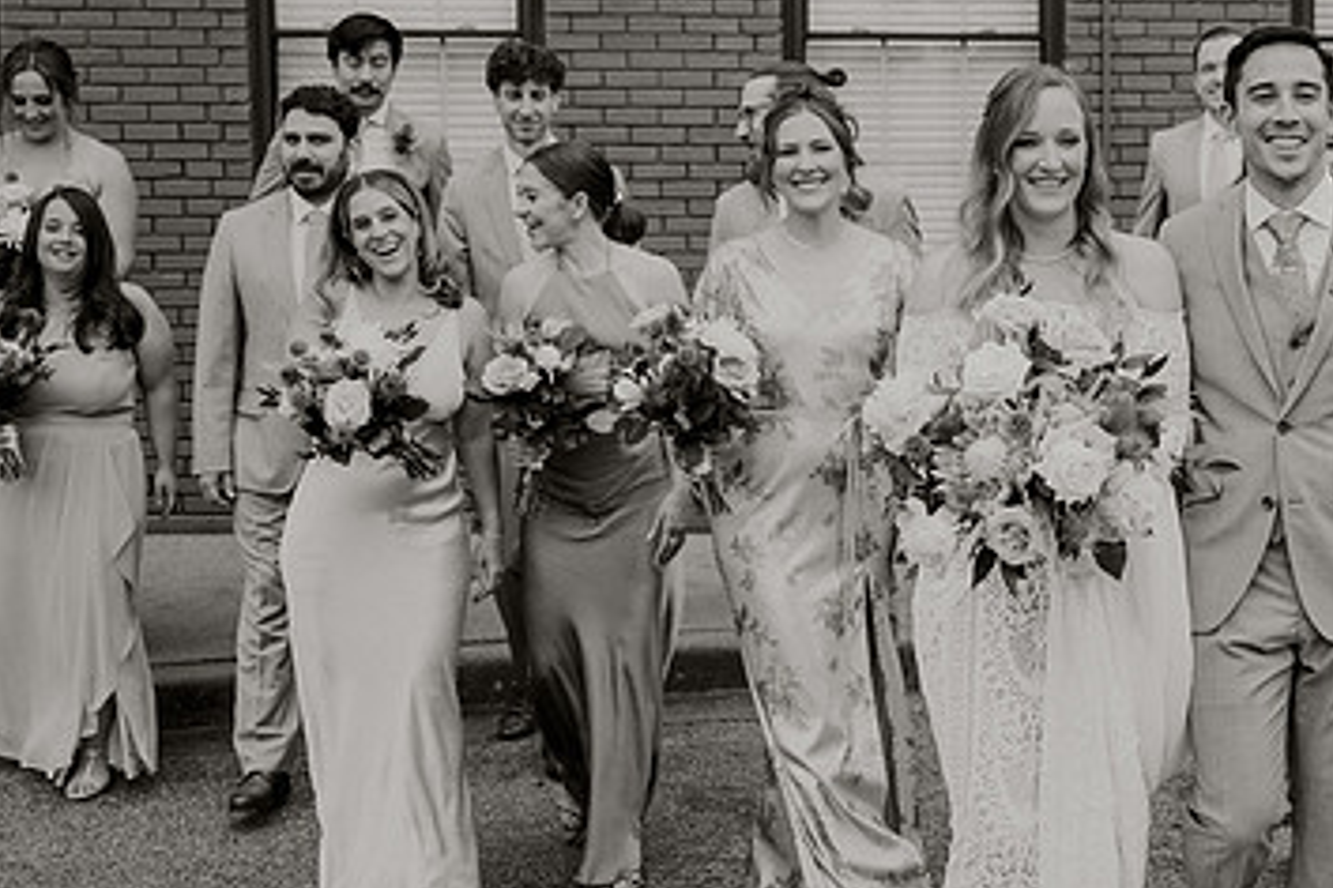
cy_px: 339
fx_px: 2184
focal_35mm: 59
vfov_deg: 22.9
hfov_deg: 33.0
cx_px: 1058
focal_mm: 36
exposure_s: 1/640
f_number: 2.8
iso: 125
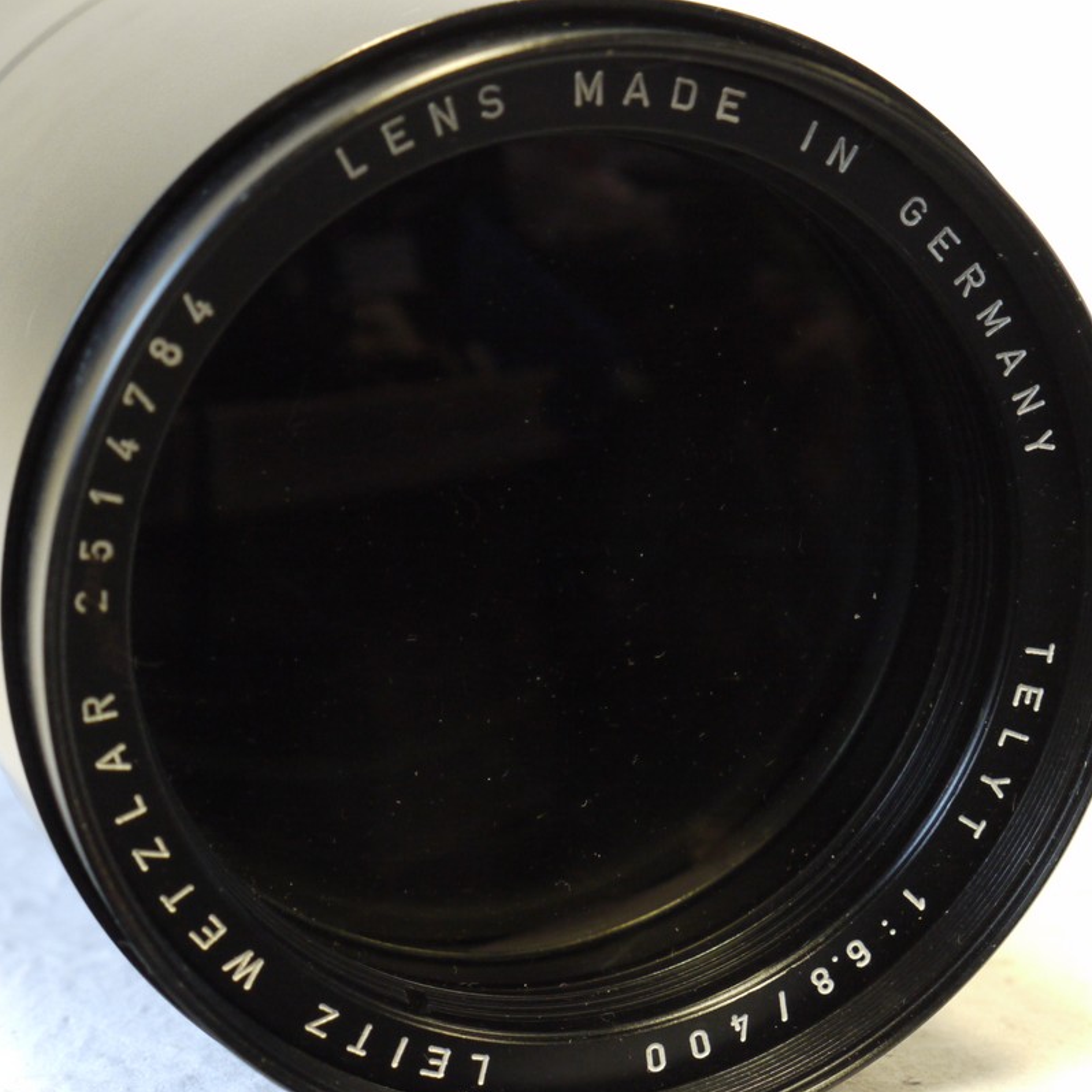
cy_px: 593
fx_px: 3890
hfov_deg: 16.0
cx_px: 579
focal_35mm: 109
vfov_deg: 16.0
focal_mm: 41
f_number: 8
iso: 800
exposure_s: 1/13
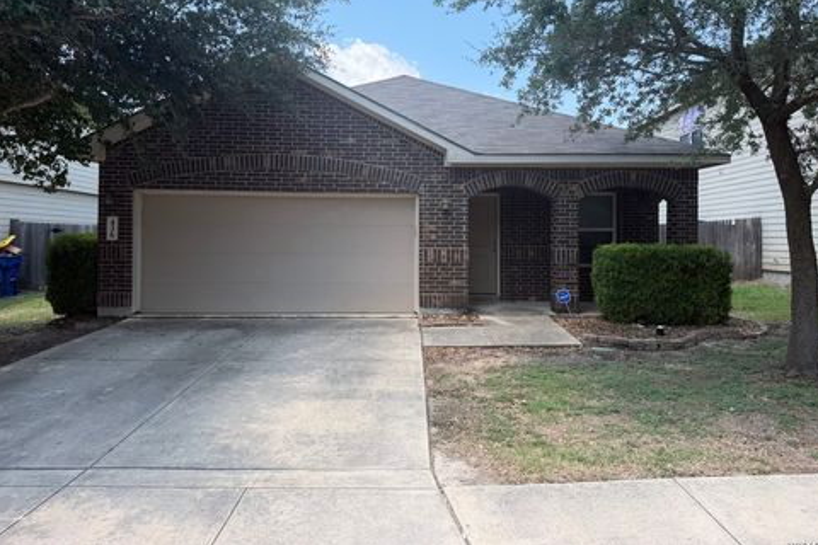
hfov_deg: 69.4
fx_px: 591
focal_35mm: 26
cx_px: 423
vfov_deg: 49.4
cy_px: 231
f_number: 1.78
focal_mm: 6.76
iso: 100
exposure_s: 1/1855
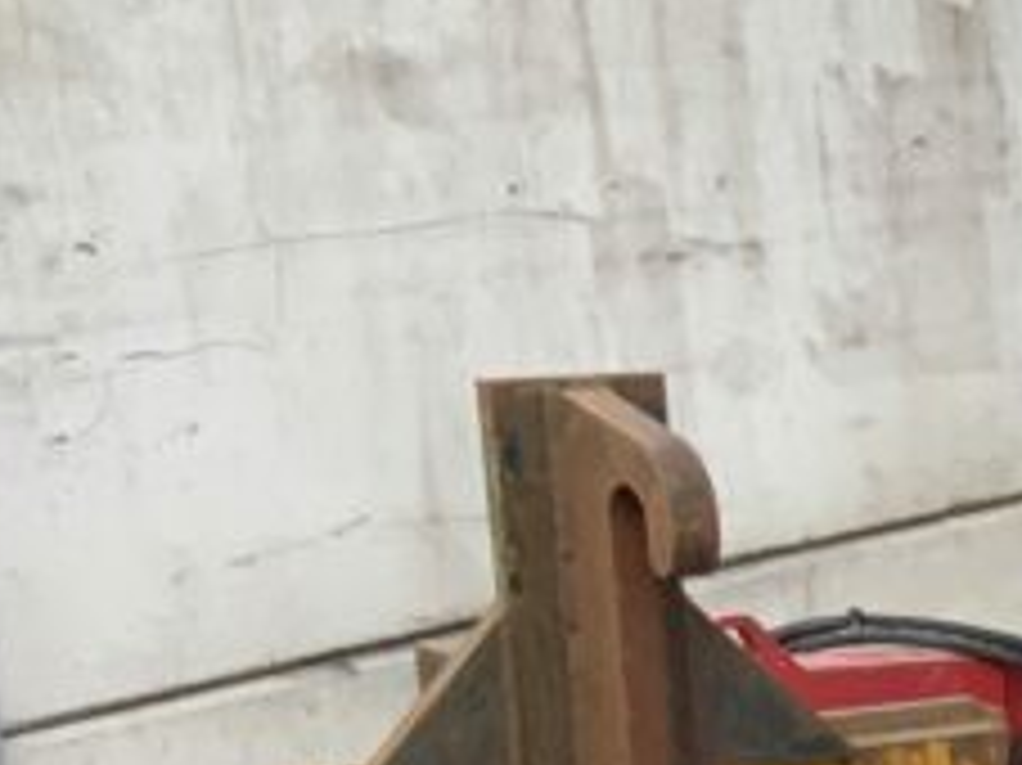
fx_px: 3866
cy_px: 1503
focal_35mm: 131
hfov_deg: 13.1
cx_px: 2035
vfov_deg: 10.4
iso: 16
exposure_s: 1/265
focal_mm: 3
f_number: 1.8
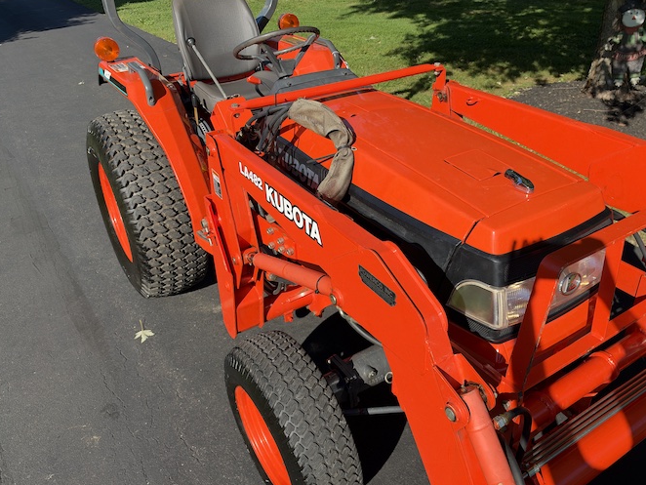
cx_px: 350
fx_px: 541
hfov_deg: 61.5
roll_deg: +0.0
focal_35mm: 29
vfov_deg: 48.3
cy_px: 238
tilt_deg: -29.4
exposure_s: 1/2577
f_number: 1.8
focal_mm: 6.93
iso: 80
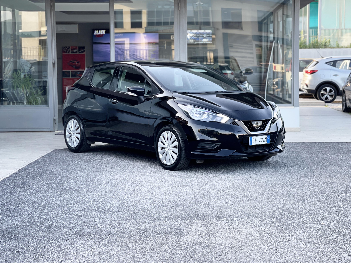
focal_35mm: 64
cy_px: 132
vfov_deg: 22.9
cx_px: 176
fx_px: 649
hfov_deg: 30.3
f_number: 2.2
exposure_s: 1/121
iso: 50
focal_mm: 7.5
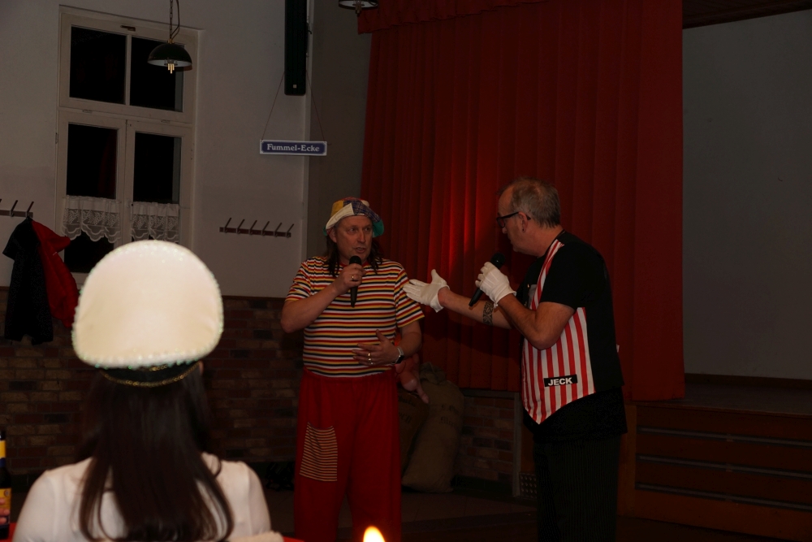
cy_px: 271
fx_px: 1523
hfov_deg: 29.9
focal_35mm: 68
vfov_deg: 20.2
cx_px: 406
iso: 400
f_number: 4.5
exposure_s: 1/80
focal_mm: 45
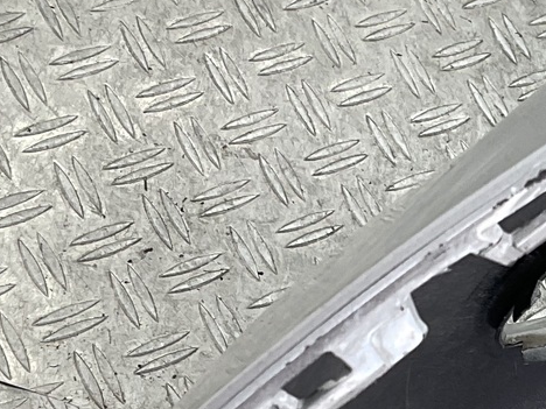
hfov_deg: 15.3
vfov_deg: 11.8
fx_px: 1972
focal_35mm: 125
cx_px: 620
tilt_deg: -55.7
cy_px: 306
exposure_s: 1/100
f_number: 1.8
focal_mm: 3
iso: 20
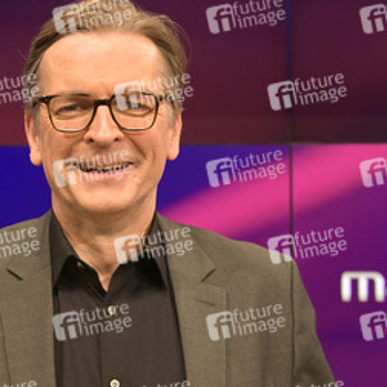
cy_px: 207
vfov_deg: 23.7
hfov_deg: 23.5
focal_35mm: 73
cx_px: 113
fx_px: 923
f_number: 5.6
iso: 2000
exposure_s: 1/200
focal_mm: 48
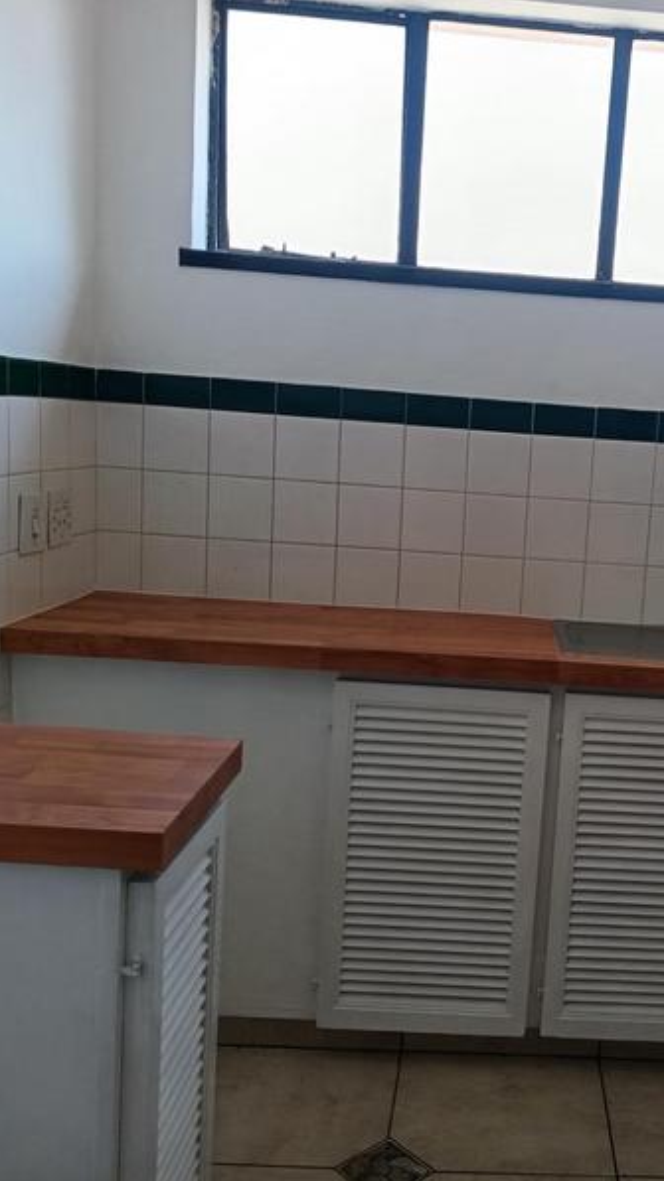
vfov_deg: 56.6
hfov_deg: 32.5
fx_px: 1096
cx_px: 553
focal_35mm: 35
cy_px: 590
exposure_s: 1/100
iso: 497
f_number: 1.75
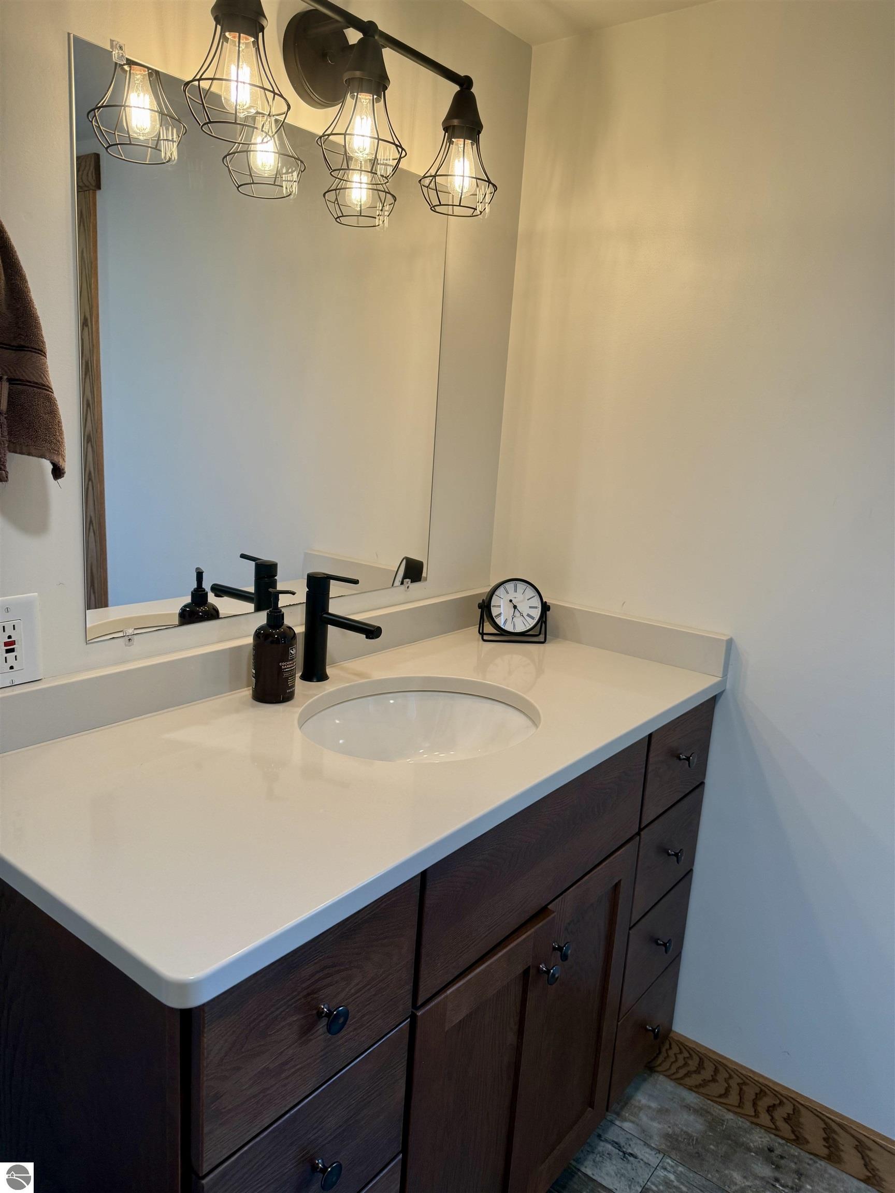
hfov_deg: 56.8
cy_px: 596
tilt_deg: -11.0
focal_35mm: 24
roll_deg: -4.1
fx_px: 827
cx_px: 448
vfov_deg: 71.6
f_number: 1.78
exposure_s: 1/120
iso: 125
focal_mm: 6.76
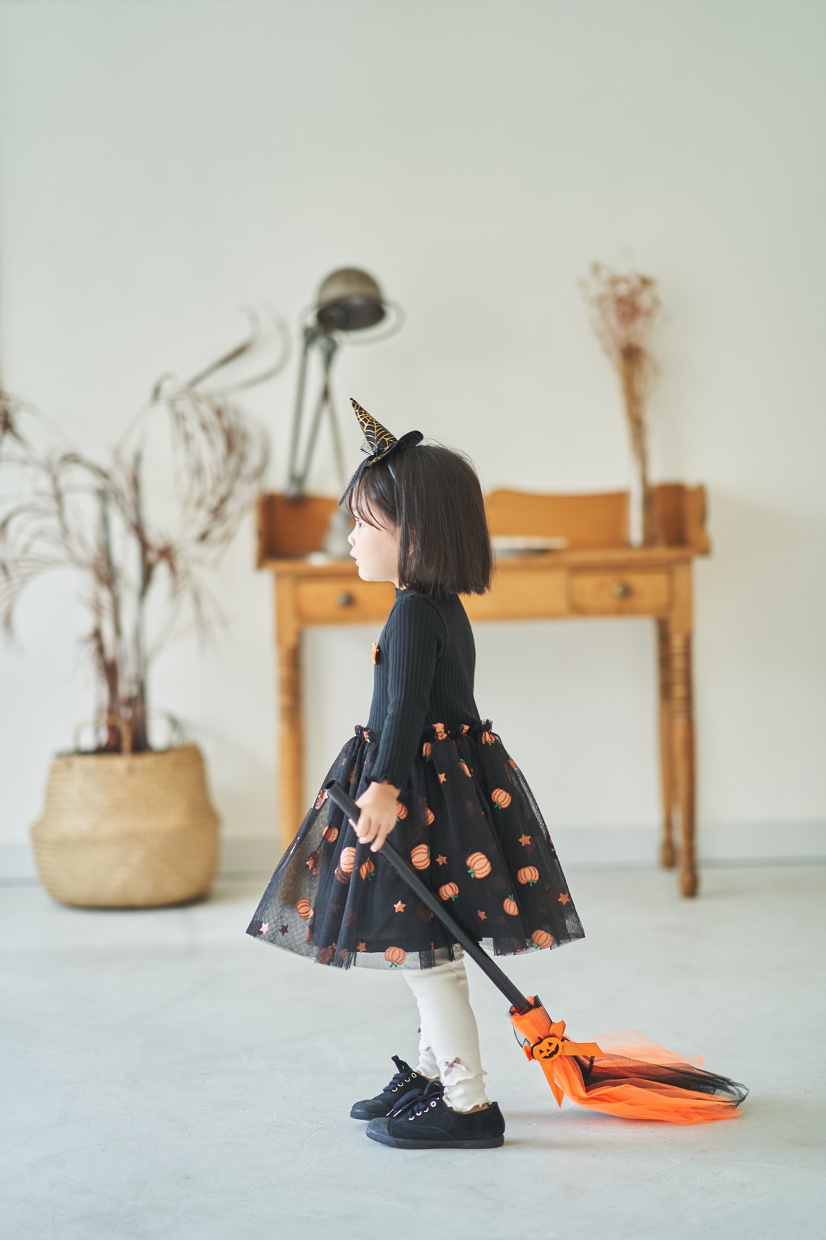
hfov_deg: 16.1
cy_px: 620
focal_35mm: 85
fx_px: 2925
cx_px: 413
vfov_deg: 23.9
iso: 250
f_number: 1.4
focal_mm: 85
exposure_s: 1/250
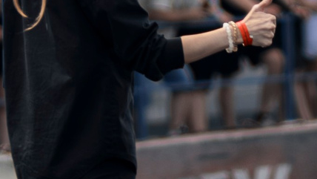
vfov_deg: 2.3
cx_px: 260
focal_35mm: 533
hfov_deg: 4.0
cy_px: 87
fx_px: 4481
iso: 640
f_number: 1.8
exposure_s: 1/320
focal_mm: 85
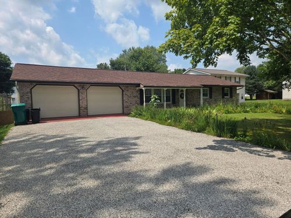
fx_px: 193
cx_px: 146
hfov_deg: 73.9
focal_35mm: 23
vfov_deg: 58.9
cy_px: 109
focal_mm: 5.4
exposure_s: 1/2077
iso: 25
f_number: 1.8
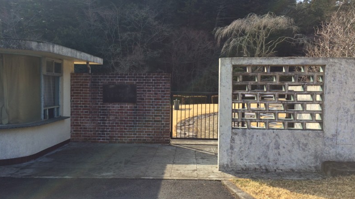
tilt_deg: -3.5
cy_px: 99
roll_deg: -0.4
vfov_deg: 36.7
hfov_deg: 61.0
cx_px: 177
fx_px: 301
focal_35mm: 32
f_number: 2.2
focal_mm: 4.15
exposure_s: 1/707
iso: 32
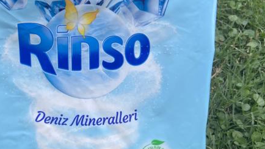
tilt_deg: -49.1
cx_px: 82
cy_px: 85
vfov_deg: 26.5
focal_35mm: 45
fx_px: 316
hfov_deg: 44.6
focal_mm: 4.25
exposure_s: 1/298
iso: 32
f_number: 1.8
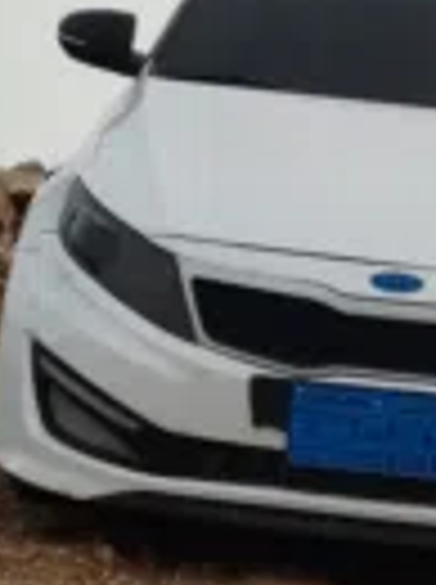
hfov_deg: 6.7
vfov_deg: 9.1
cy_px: 274
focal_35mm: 219
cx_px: 391
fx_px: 3690
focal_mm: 5.25
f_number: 1.75
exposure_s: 1/283
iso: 100
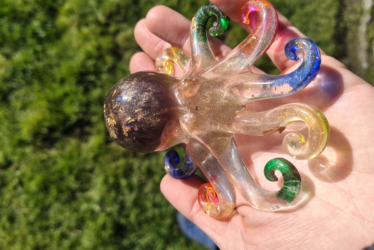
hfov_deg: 69.4
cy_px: 111
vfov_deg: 49.5
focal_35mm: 26
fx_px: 270
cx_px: 185
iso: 50
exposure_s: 1/818
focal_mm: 5.56
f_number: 1.88
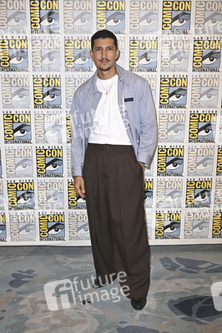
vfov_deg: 44.5
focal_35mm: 44
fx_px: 408
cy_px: 166
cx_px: 111
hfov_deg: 30.5
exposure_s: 1/250
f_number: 5
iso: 2500
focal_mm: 44
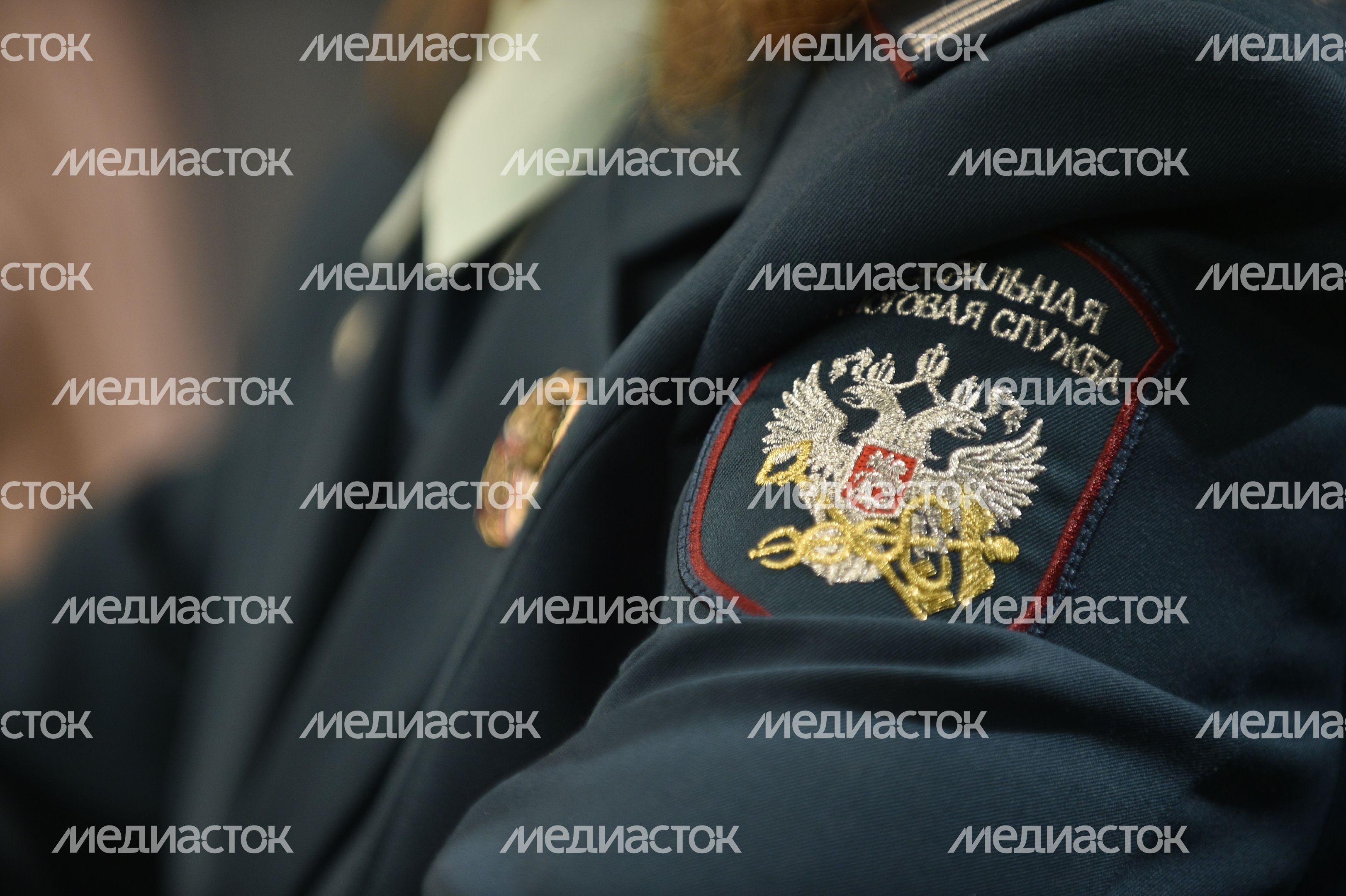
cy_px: 448
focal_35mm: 200
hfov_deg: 10.3
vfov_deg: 6.9
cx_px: 673
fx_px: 7474
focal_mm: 200
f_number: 4
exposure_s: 1/250
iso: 1600
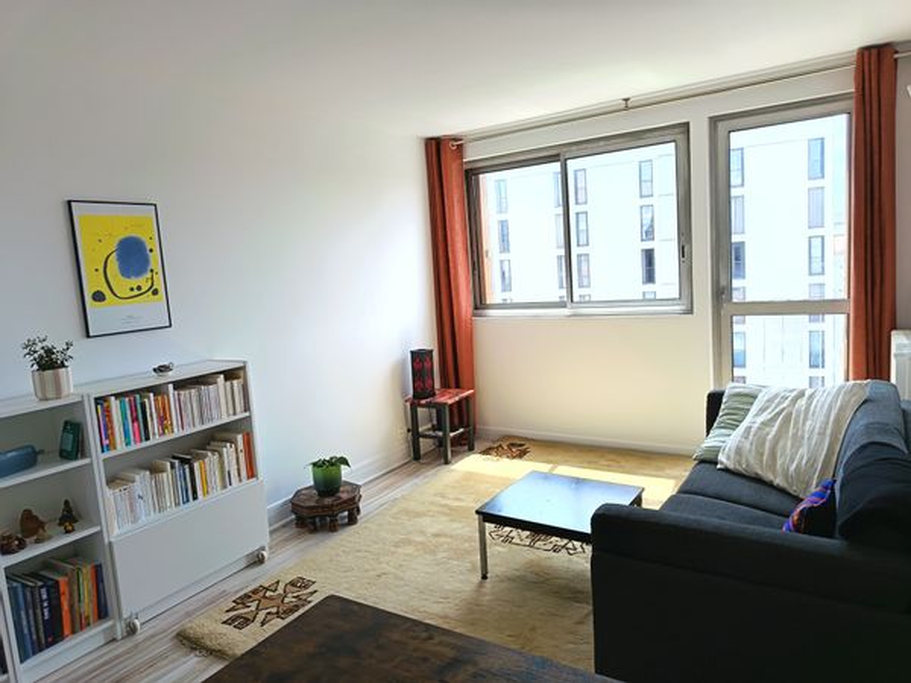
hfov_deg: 71.6
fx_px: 632
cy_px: 342
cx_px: 456
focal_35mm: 24
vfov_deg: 56.8
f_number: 1.75
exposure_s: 1/100
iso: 169
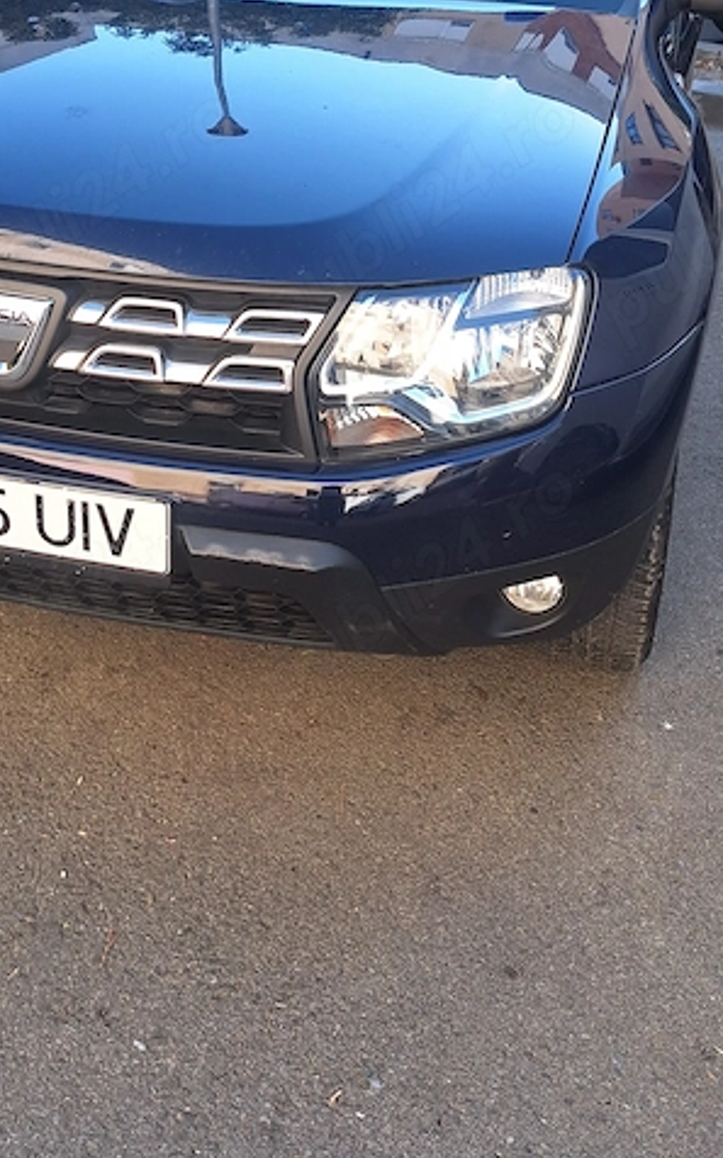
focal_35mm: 41
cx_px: 246
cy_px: 294
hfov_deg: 31.0
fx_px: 1294
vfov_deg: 46.6
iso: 40
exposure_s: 1/268
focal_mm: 5.54
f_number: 1.8
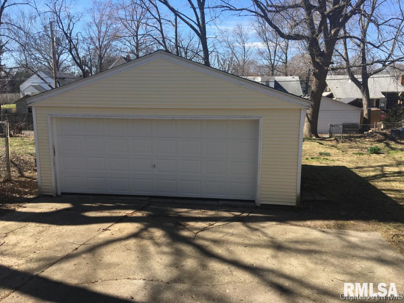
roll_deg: -0.9
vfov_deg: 48.2
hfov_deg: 61.7
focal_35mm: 29
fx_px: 338
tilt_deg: -9.5
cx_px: 202
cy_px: 152
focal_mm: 4.15
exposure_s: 1/894
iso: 25
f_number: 2.2
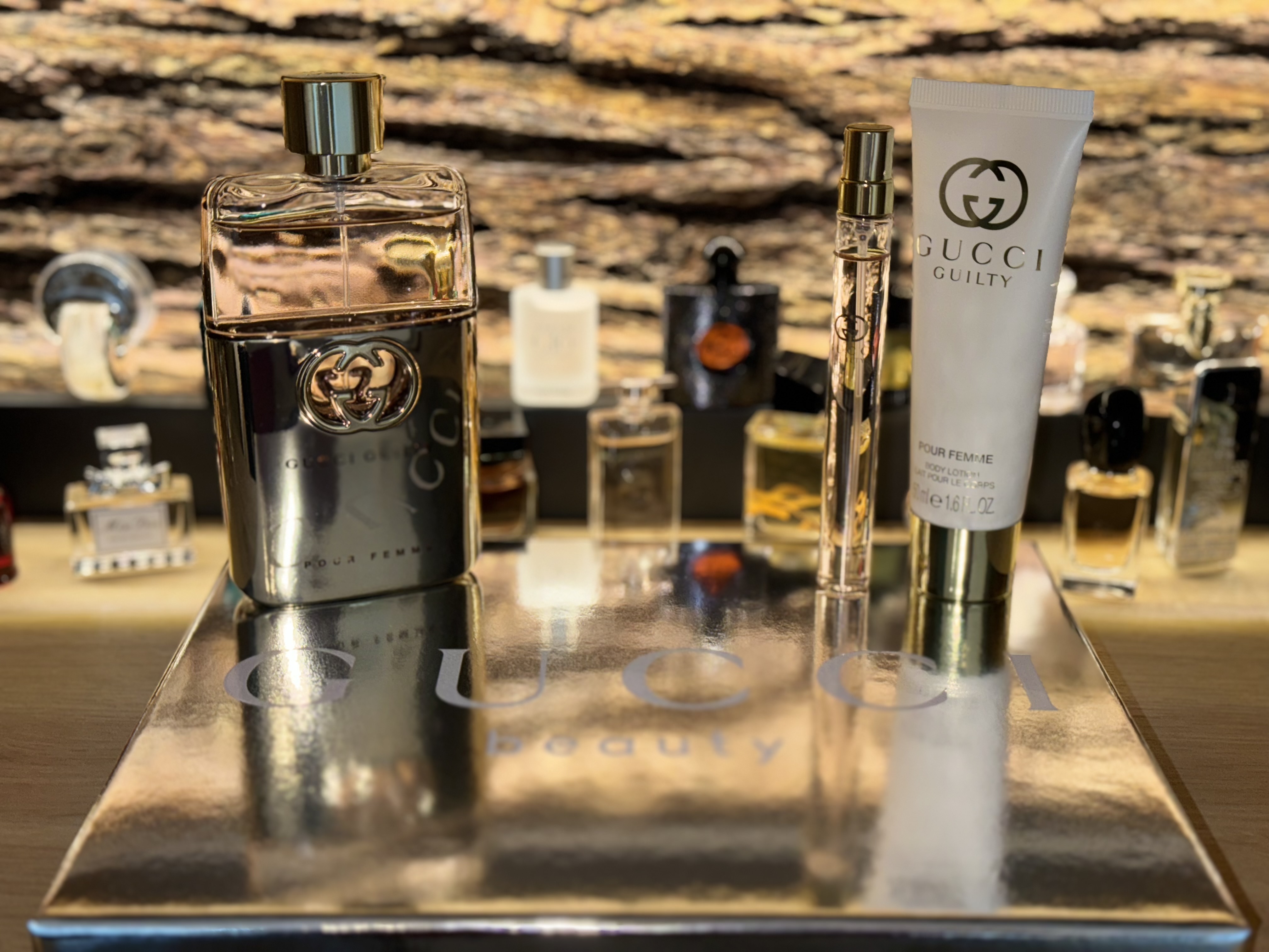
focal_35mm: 48
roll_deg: -0.3
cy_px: 476
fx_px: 1760
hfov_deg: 39.7
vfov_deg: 30.3
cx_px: 634
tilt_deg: -19.9
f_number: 1.78
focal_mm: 6.76
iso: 50
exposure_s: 1/52
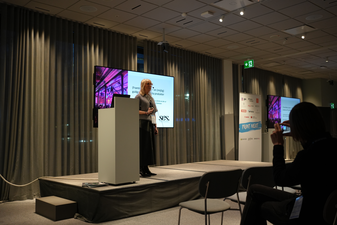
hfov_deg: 54.4
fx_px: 328
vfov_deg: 37.9
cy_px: 112
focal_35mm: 35
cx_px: 168
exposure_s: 1/160
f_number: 4
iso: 1600
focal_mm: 35
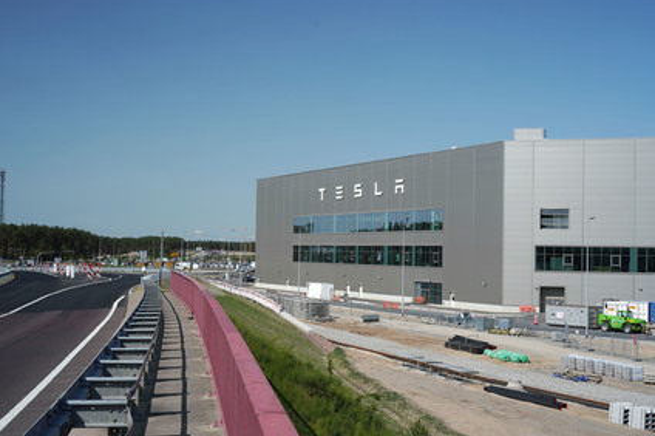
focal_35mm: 50
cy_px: 223
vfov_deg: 27.0
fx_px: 909
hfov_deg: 39.6
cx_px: 324
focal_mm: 47
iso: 100
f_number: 8
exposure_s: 1/200
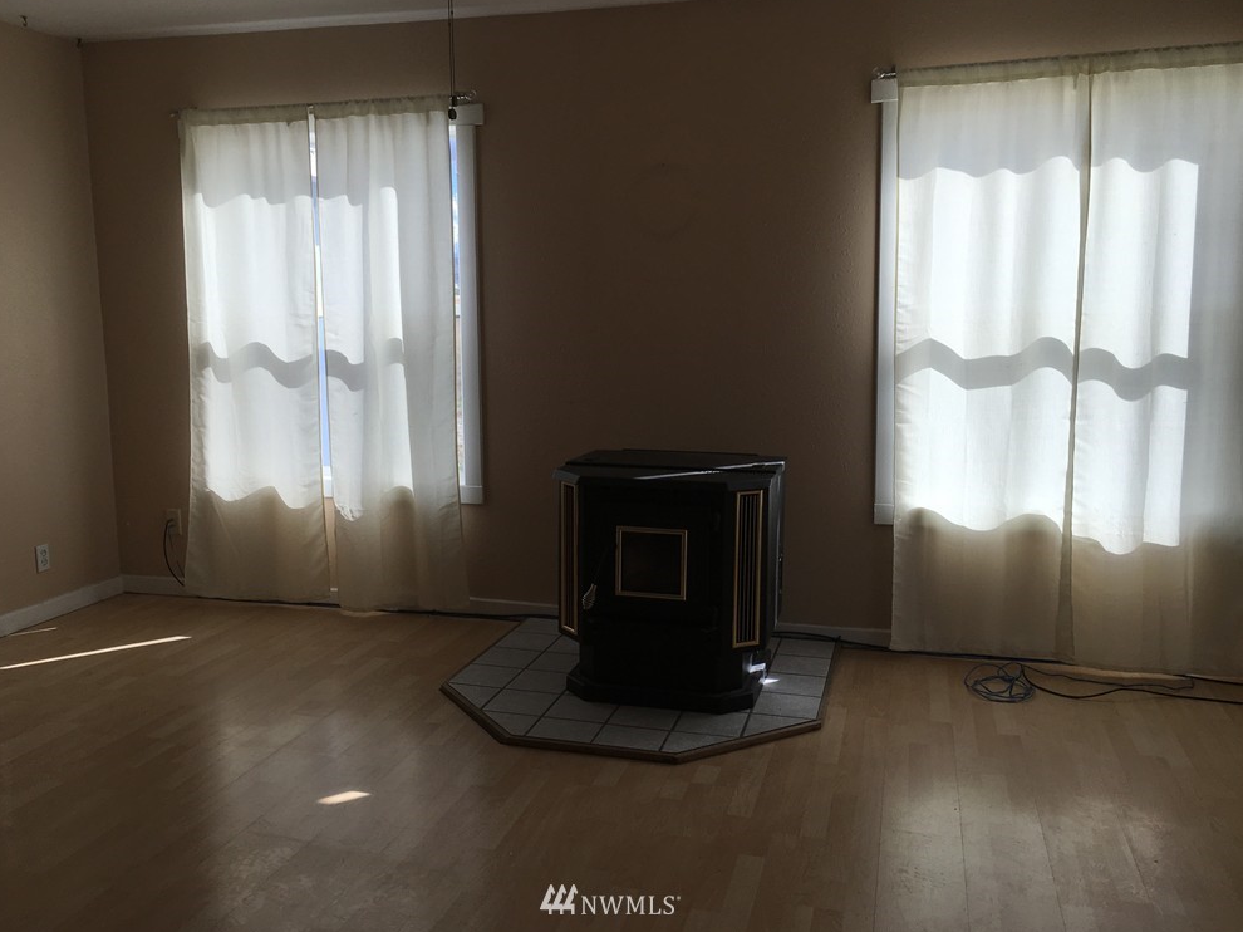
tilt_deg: -6.6
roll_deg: +0.4
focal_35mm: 30
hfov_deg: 60.0
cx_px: 610
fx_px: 1077
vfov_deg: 46.8
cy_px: 465
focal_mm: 4.15
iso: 25
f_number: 2.2
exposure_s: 1/646
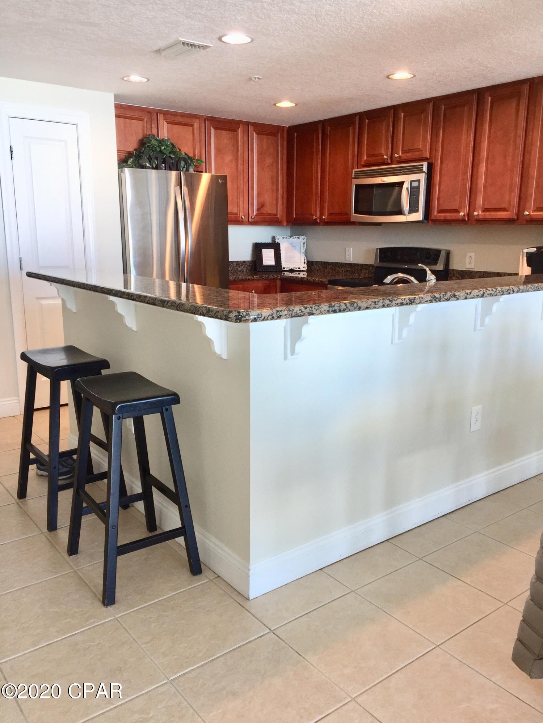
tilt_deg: -11.5
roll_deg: -1.2
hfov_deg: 48.2
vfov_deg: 61.7
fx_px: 607
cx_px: 272
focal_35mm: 29
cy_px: 362
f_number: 2.2
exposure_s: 1/60
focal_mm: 4.15
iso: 40
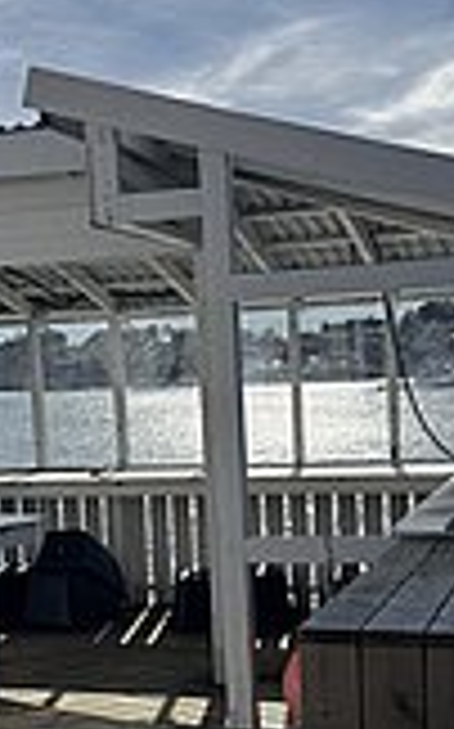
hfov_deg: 20.6
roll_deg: +2.8
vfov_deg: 32.1
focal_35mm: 63
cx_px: 202
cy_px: 504
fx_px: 1249
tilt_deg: -5.0
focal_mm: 6.76
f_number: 1.78
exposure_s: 1/12346
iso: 80
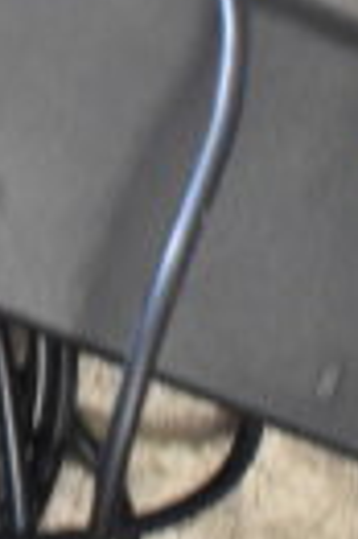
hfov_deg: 6.4
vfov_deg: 9.0
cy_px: -652
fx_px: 3141
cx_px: -181
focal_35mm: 210
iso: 1400
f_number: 3.5
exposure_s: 1/30
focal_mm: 20
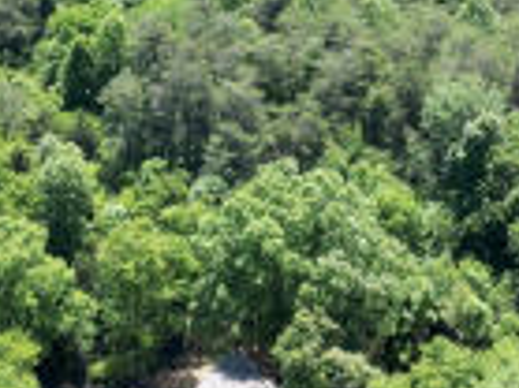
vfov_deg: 12.3
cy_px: -179
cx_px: 282
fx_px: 1723
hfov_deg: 17.1
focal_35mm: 115
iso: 100
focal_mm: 6.72
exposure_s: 1/1250
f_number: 1.7
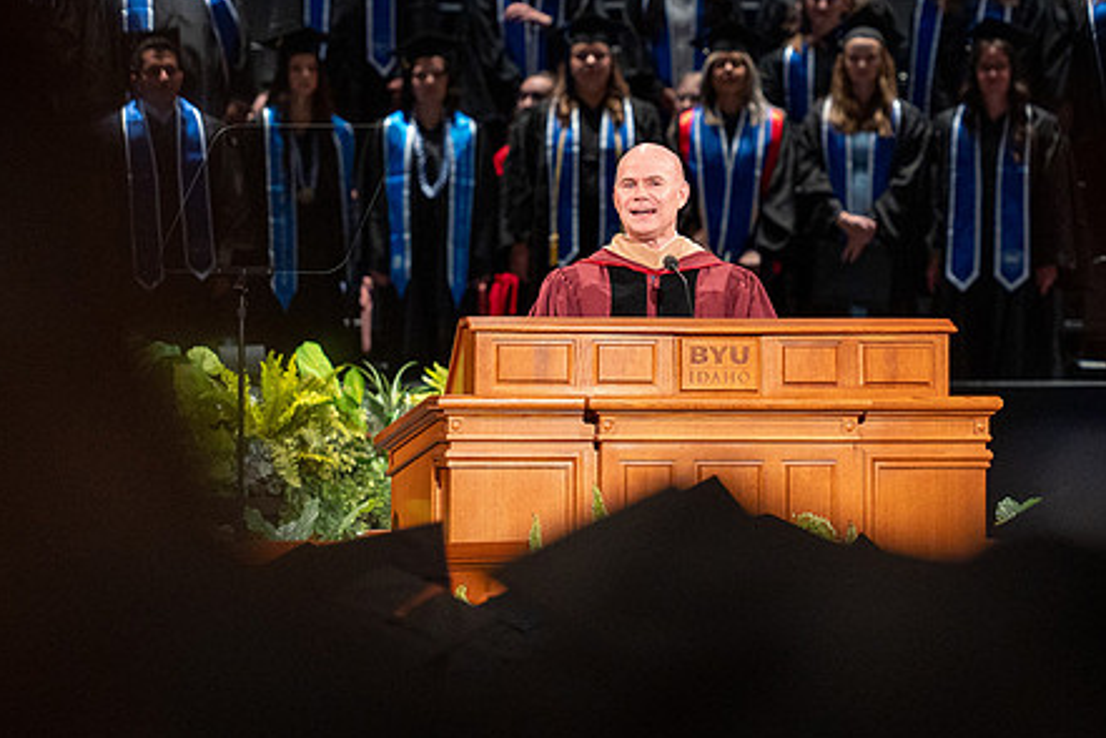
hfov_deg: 6.5
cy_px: 128
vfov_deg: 4.3
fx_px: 9800
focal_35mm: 319
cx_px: 661
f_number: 2.8
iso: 2000
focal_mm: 175
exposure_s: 1/250
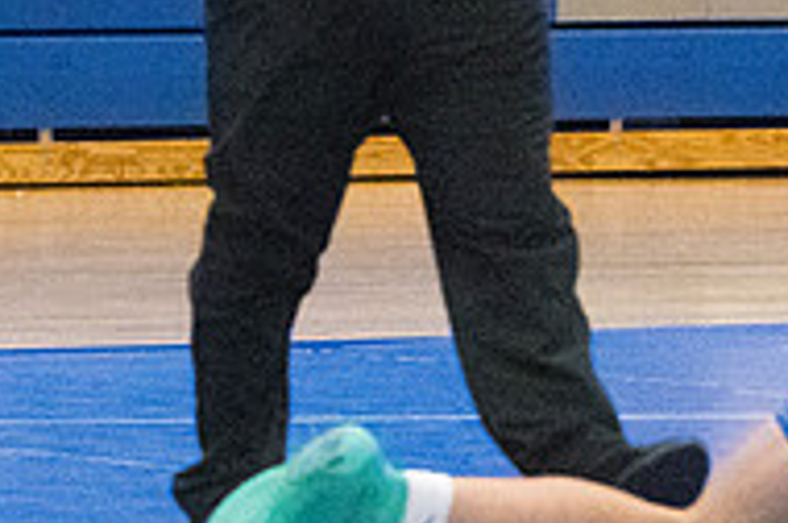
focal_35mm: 504
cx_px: 1153
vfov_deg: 2.7
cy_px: 353
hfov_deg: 4.1
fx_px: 11013
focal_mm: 110
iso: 10000
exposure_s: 1/1600
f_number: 4.5
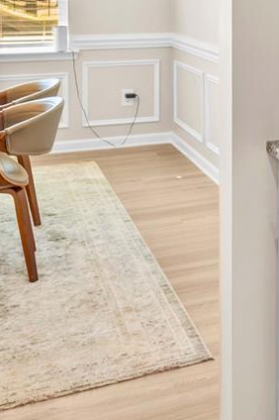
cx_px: 361
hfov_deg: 21.2
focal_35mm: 58
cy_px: 1
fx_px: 675
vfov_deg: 31.9
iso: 100
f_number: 8
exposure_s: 1.3
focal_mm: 16
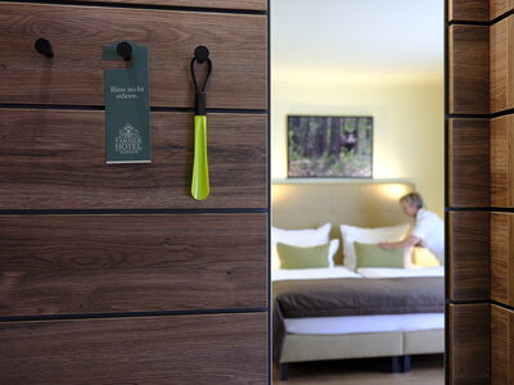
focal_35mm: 36
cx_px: 257
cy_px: 192
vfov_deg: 39.7
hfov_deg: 51.4
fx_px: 535
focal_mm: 45
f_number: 5.6
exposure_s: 1/2.3
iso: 200
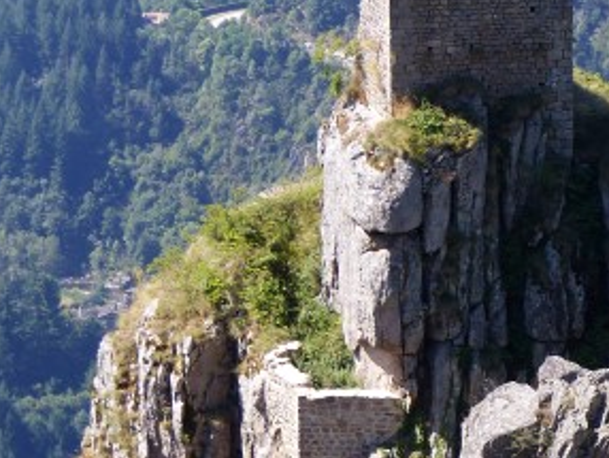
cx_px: 579
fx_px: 5159
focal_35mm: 293
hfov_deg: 6.7
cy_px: 290
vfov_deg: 5.1
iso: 100
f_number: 2.8
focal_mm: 23.5
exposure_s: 1/800
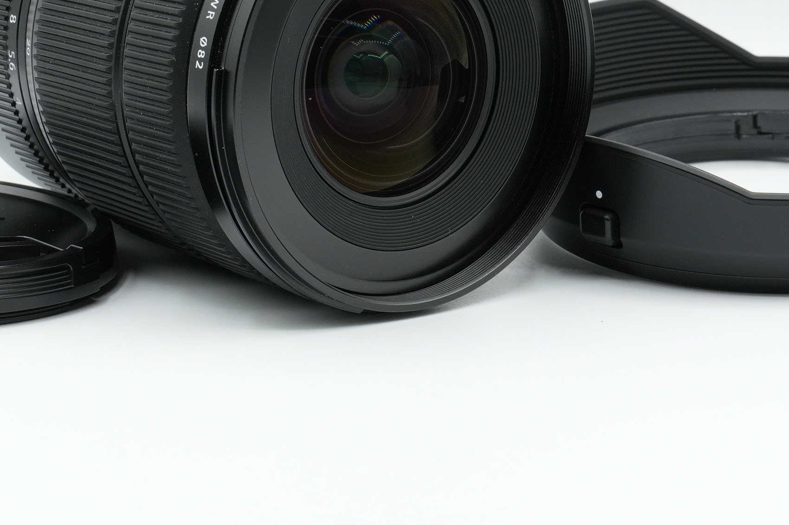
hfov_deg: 19.1
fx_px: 2341
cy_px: 79
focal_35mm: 107
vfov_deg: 12.7
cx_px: 364
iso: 250
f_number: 11
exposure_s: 1/50
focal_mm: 39
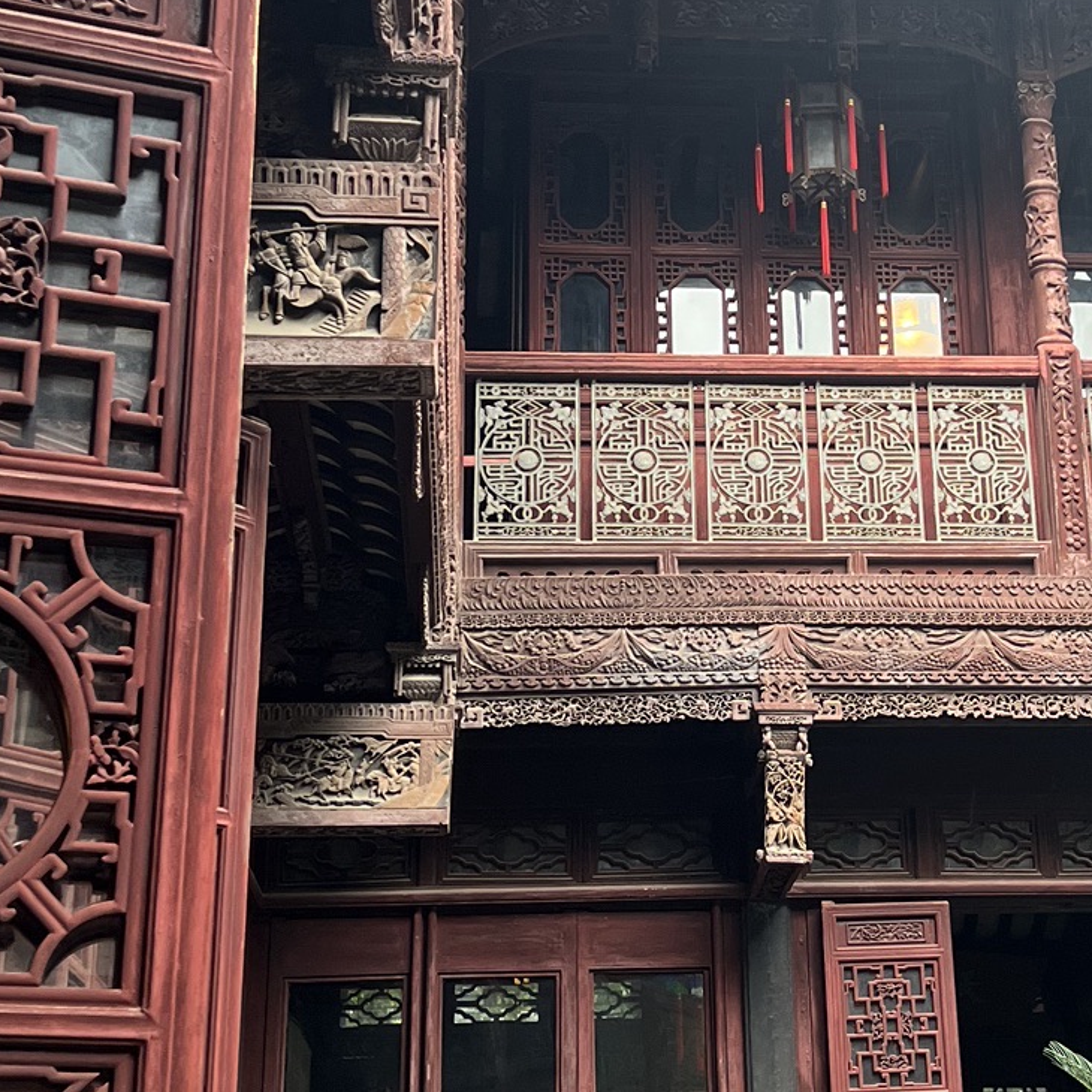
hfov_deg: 27.1
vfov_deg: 27.3
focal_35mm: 63
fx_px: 2248
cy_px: 459
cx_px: 761
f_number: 1.5
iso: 125
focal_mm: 5.7
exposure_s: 1/112
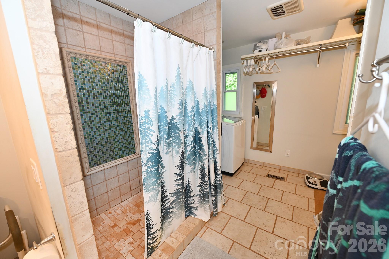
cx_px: 194
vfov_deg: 81.1
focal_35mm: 14
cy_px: 130
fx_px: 151
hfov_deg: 104.3
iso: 560
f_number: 4
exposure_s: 1/60
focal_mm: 14
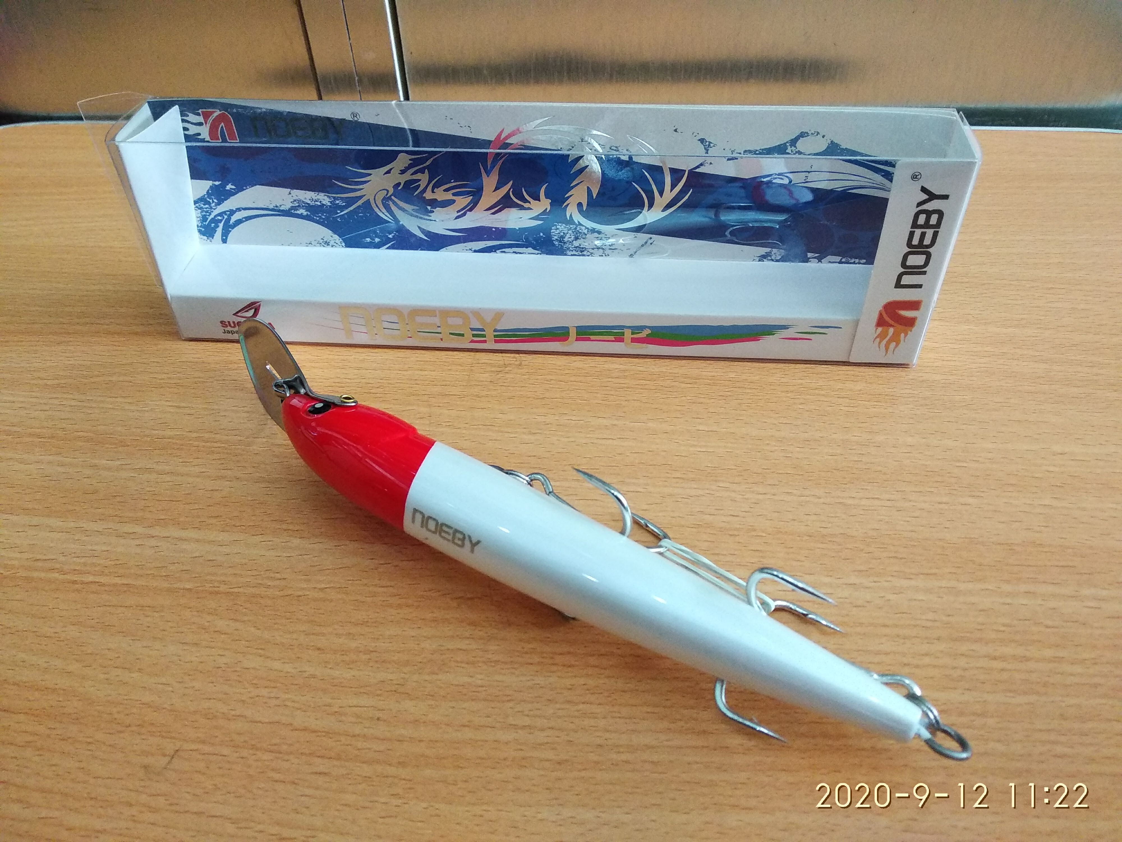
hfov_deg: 67.3
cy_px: 421
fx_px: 843
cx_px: 561
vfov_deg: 53.1
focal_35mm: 26
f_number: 2.2
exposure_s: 1/33
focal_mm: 3.81
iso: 800
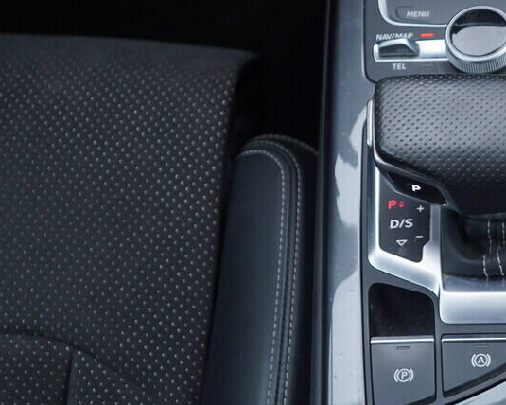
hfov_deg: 20.0
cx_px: 577
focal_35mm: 91
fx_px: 1363
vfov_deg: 16.8
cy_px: 115
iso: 125
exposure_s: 1/40
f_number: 2.8
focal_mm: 24
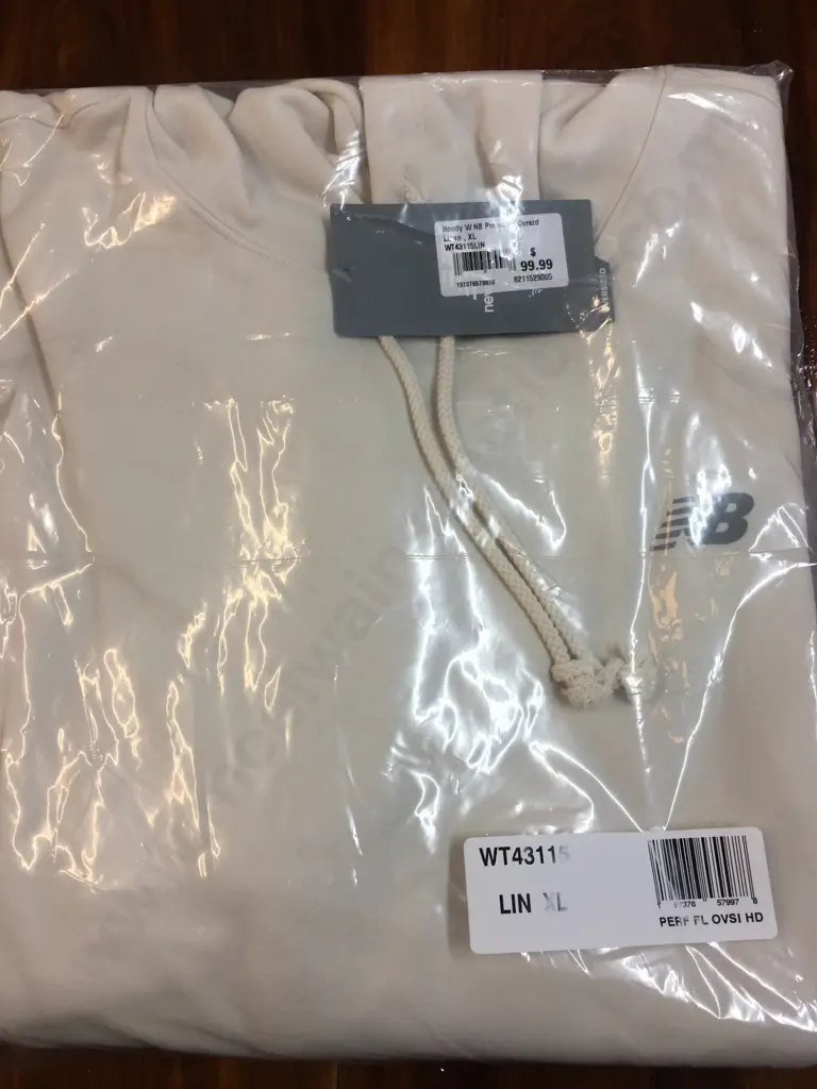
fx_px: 913
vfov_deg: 61.7
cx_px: 408
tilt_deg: -77.6
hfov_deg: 48.2
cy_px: 544
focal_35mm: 29
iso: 32
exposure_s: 1/50
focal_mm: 4.15
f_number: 2.2
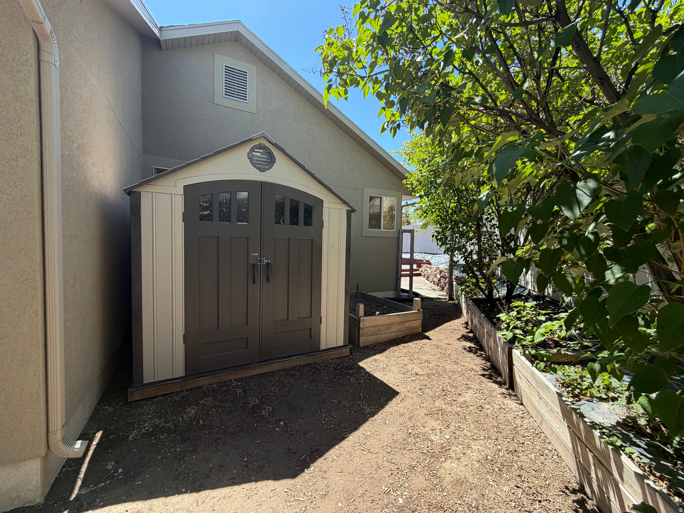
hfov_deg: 102.1
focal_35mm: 14
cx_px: 342
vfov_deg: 85.7
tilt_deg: -3.8
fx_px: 277
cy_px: 256
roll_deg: -1.0
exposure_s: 1/502
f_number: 2.2
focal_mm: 2.22
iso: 64
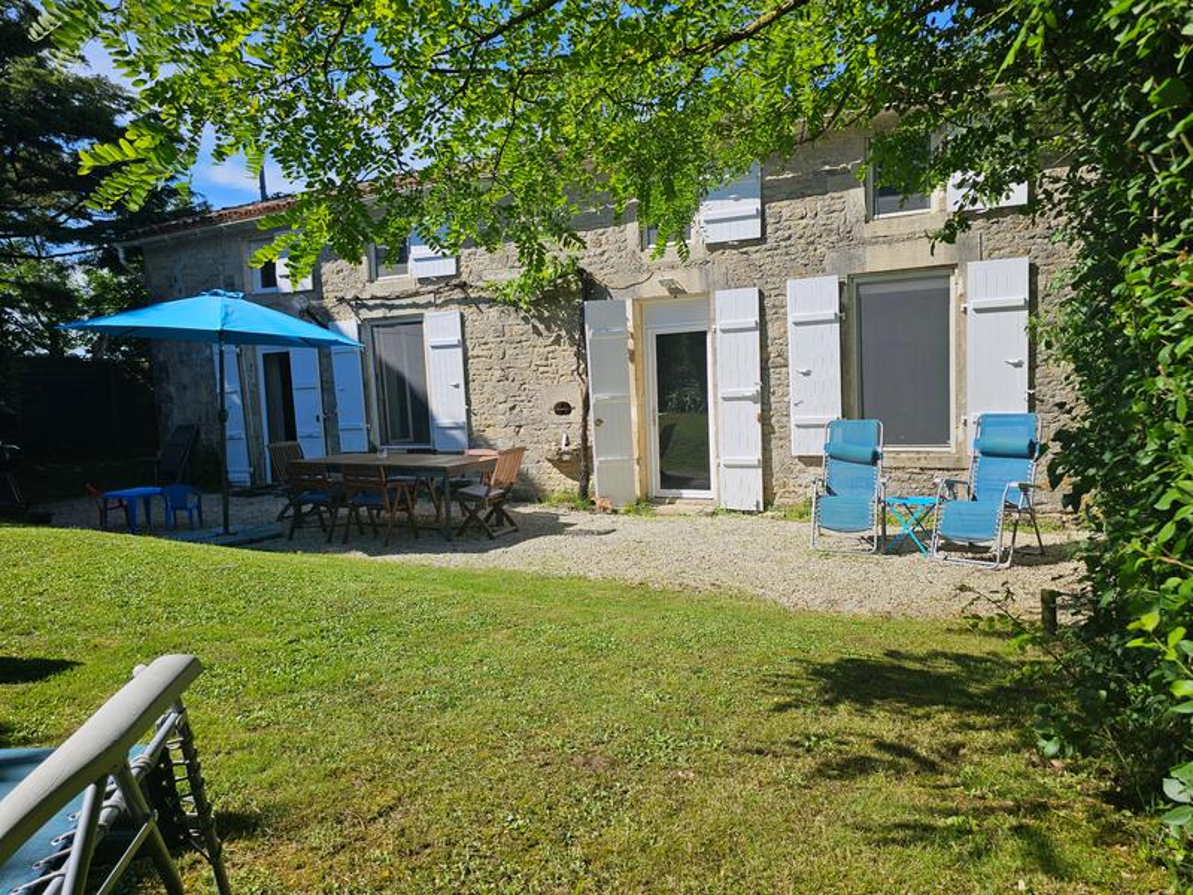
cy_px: 448
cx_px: 596
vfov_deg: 58.9
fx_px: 793
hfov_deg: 73.9
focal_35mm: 23
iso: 10
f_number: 1.7
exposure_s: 1/957
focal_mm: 6.3
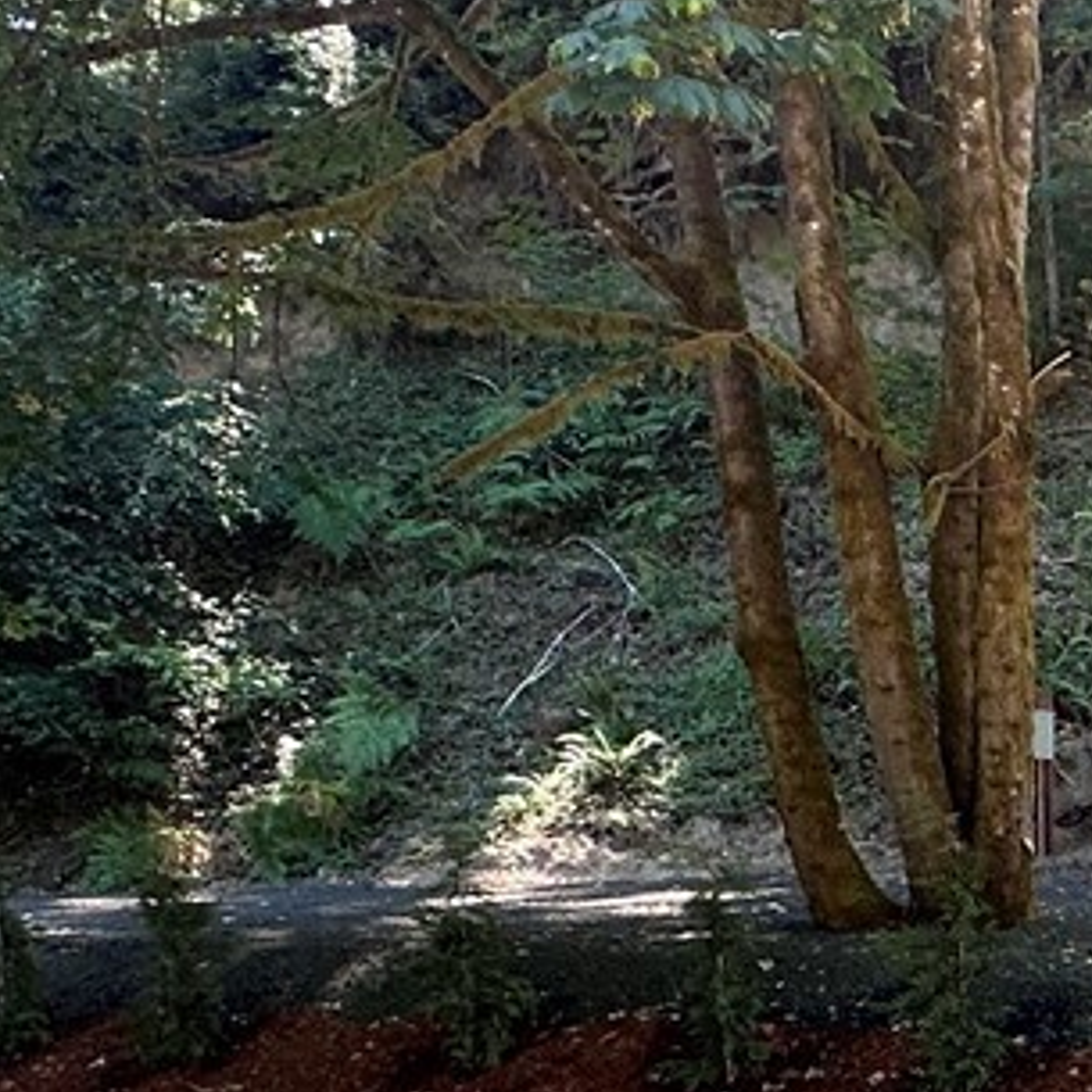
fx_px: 2320
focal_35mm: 65
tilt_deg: -8.0
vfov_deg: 25.2
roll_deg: -2.1
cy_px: 1085
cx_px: 1482
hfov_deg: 23.0
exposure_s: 1/99
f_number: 2.2
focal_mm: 2.22
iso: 100
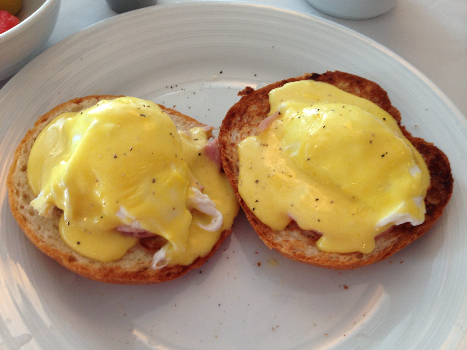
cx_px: 234
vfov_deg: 42.9
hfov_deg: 55.4
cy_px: 175
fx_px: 445
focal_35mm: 33
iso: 64
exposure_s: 1/20
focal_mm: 4.12
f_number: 2.4
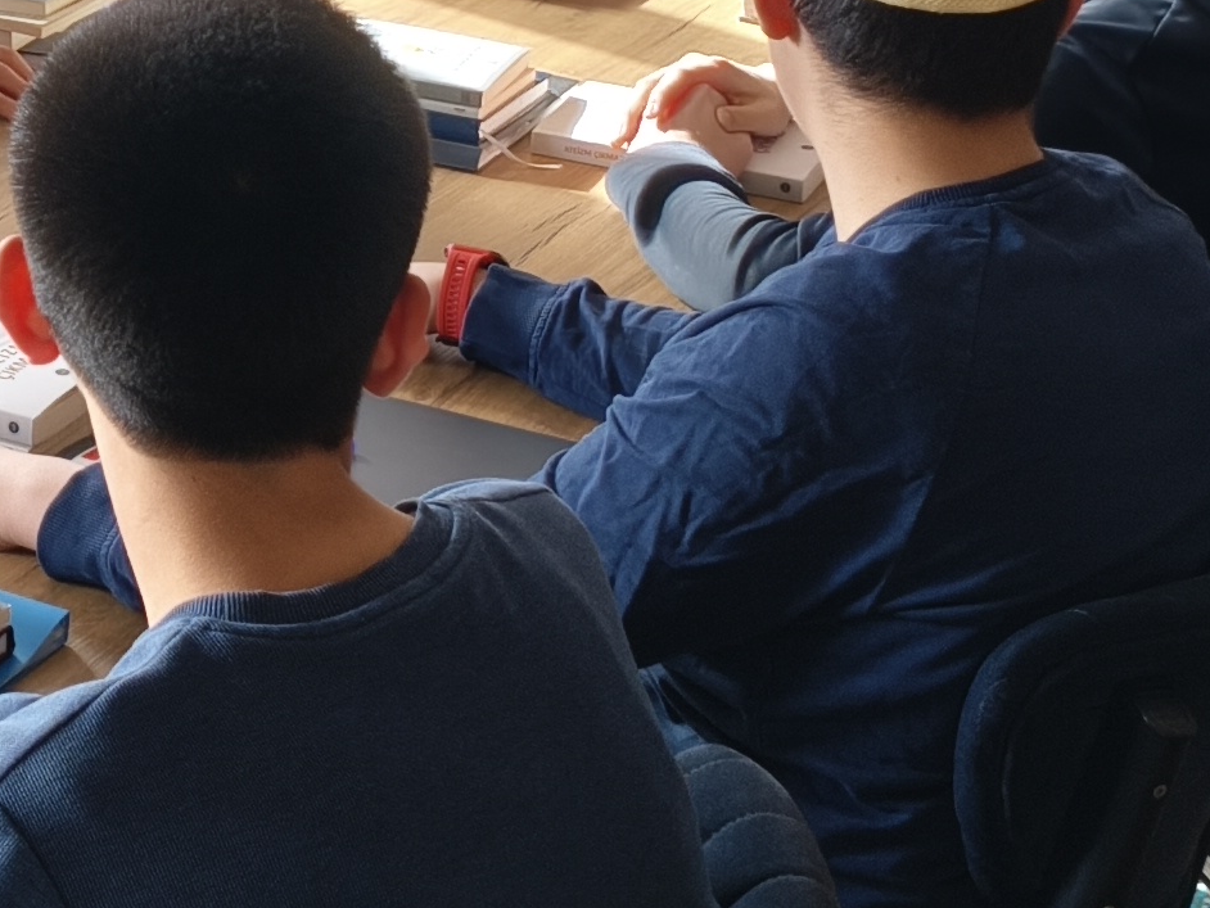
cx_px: -301
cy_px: -261
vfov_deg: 12.7
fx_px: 3951
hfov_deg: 16.6
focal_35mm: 113
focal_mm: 4.94
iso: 160
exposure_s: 1/50
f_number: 1.5
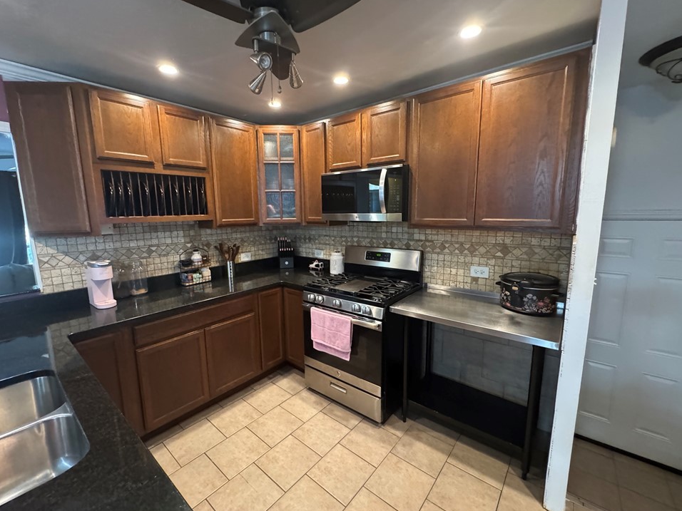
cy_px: 257
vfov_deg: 81.7
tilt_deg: -9.4
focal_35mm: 15
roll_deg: +0.6
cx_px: 330
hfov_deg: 98.1
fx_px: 296
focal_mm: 2.22
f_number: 2.2
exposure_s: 1/60
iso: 1250
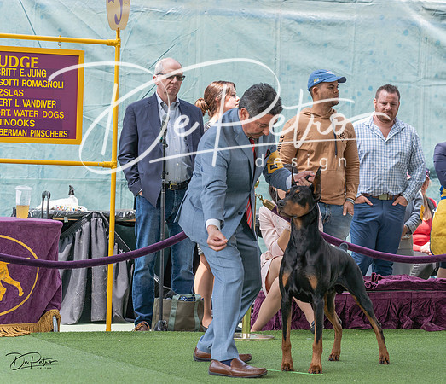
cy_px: 174
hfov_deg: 12.2
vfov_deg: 10.5
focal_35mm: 153
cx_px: 315
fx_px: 2083
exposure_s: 1/800
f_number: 4.5
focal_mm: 119
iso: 500
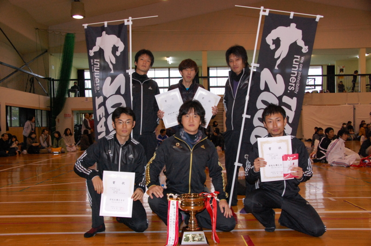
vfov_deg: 35.4
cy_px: 123
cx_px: 186
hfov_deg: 51.3
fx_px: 386
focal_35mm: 38
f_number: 8
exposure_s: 1/160
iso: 1600
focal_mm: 25
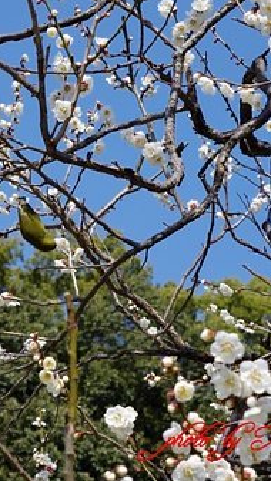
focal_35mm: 119
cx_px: 43
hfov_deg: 10.1
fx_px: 1521
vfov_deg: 18.0
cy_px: 242
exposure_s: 1/250
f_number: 11
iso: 280
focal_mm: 50
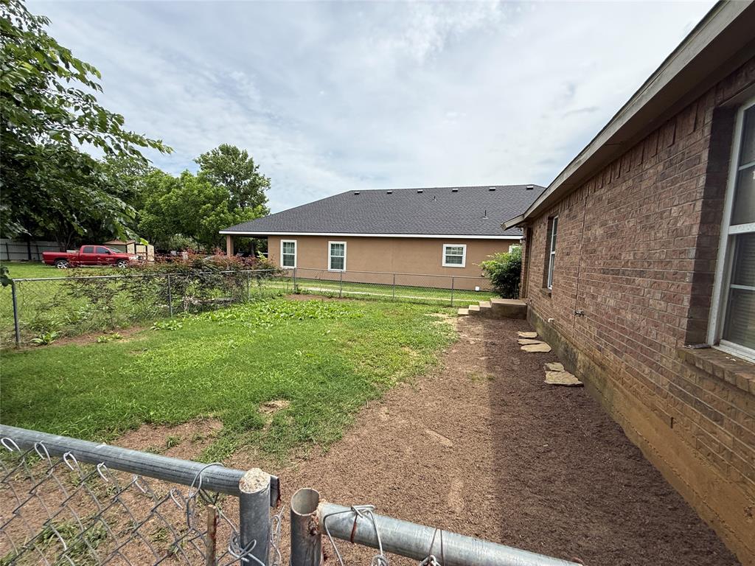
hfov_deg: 102.1
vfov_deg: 85.7
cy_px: 283
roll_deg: -4.0
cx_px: 378
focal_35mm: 14
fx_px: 305
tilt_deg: -4.4
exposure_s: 1/1613
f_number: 2.2
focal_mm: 2.22
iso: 64
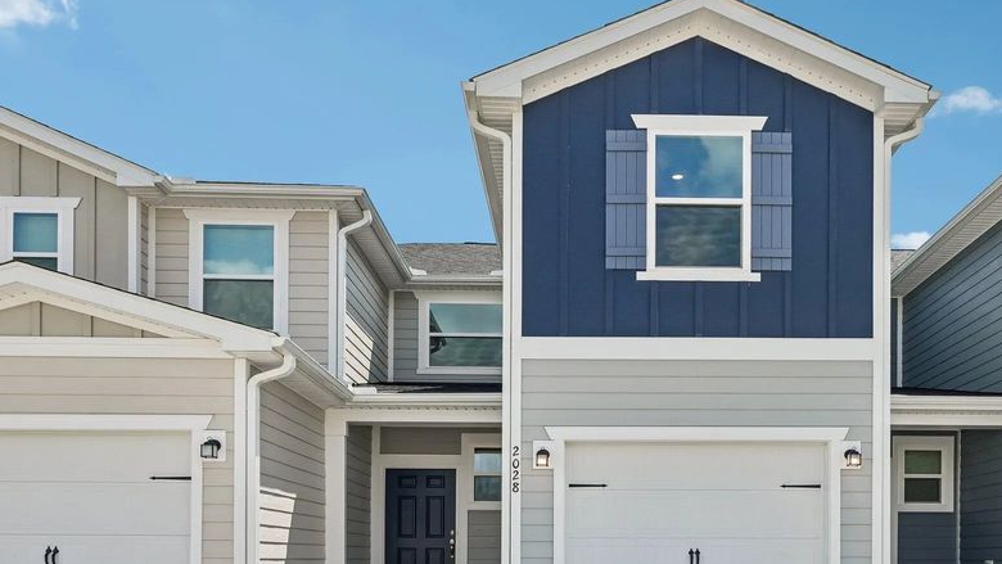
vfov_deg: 35.6
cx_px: 597
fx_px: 877
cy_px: 247
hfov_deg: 59.0
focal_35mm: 33
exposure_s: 1/500
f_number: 9
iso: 200
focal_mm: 24
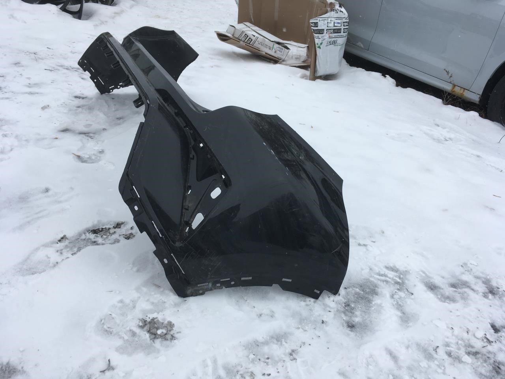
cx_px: 252
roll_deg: -9.4
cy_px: 190
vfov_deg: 48.2
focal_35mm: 29
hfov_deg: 61.7
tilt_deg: -27.8
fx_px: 423
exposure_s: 1/596
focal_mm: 4.15
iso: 25
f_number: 2.2
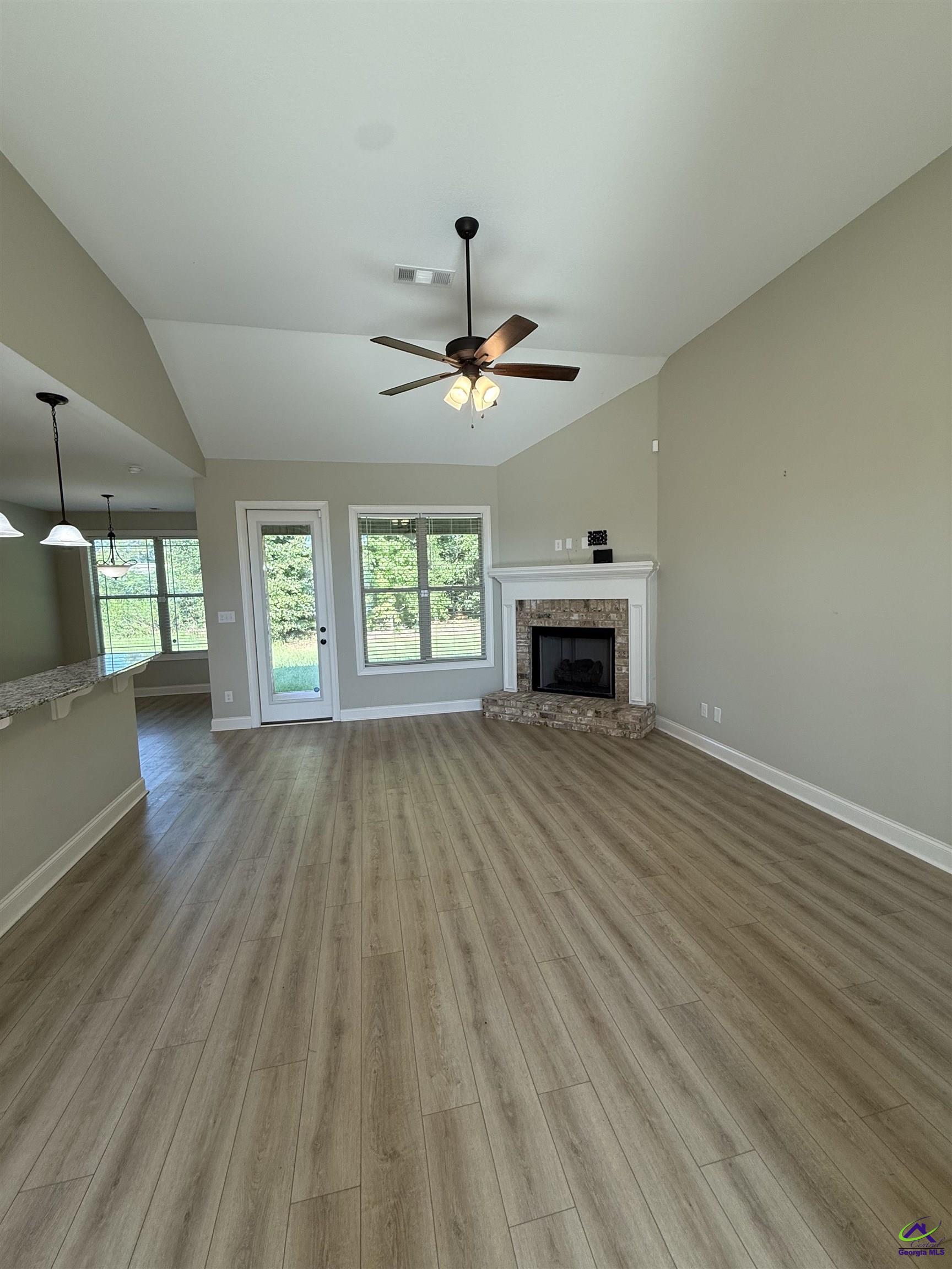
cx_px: 476
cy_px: 634
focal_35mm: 14
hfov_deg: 85.7
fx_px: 513
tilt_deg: -5.6
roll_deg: +0.6
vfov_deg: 102.1
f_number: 2.2
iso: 80
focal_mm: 2.22
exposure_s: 1/120
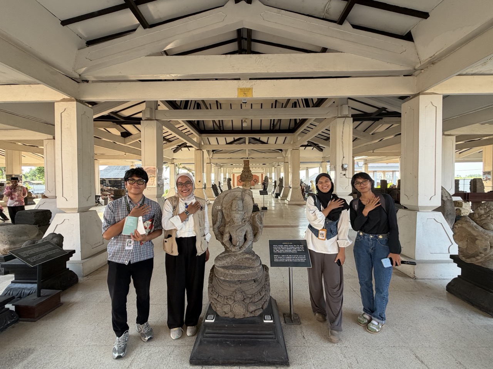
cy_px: 184
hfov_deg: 102.1
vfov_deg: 85.7
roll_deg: +0.5
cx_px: 246
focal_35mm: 14
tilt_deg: -1.5
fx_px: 199
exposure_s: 1/121
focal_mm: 2.22
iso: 80
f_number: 2.2
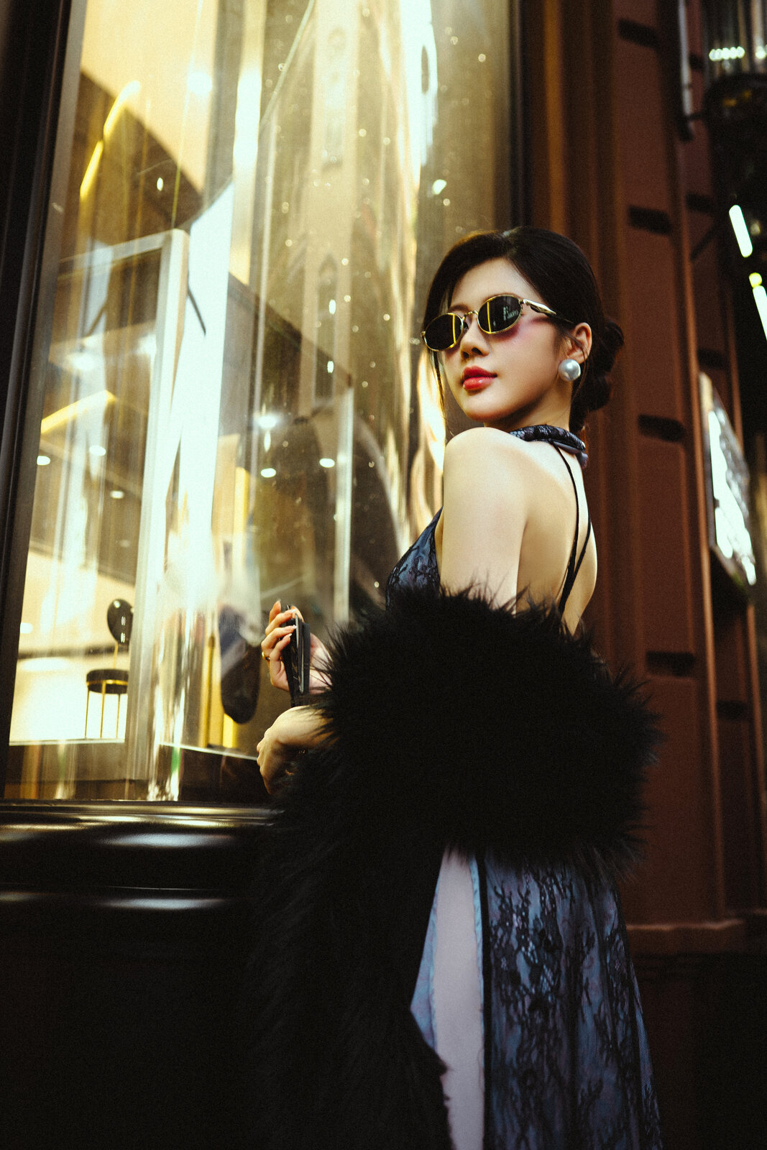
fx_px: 1118
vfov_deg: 54.4
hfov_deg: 37.9
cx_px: 384
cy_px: 575
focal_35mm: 35
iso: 80
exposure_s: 1/40
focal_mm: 35
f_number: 2.5
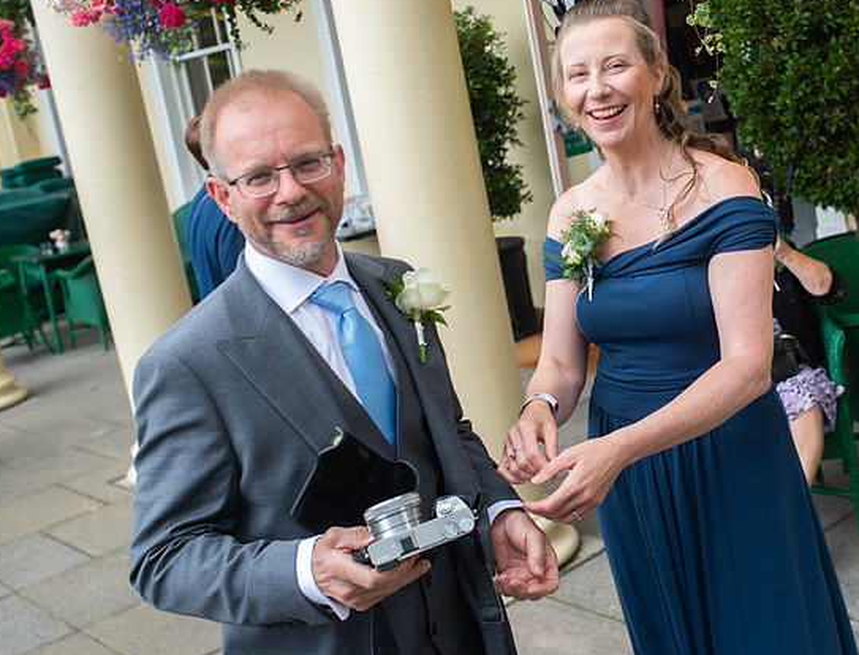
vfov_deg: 29.3
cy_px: 235
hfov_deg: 37.4
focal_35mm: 50
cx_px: 606
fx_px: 1248
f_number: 4.5
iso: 100
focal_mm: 35
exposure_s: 1/200
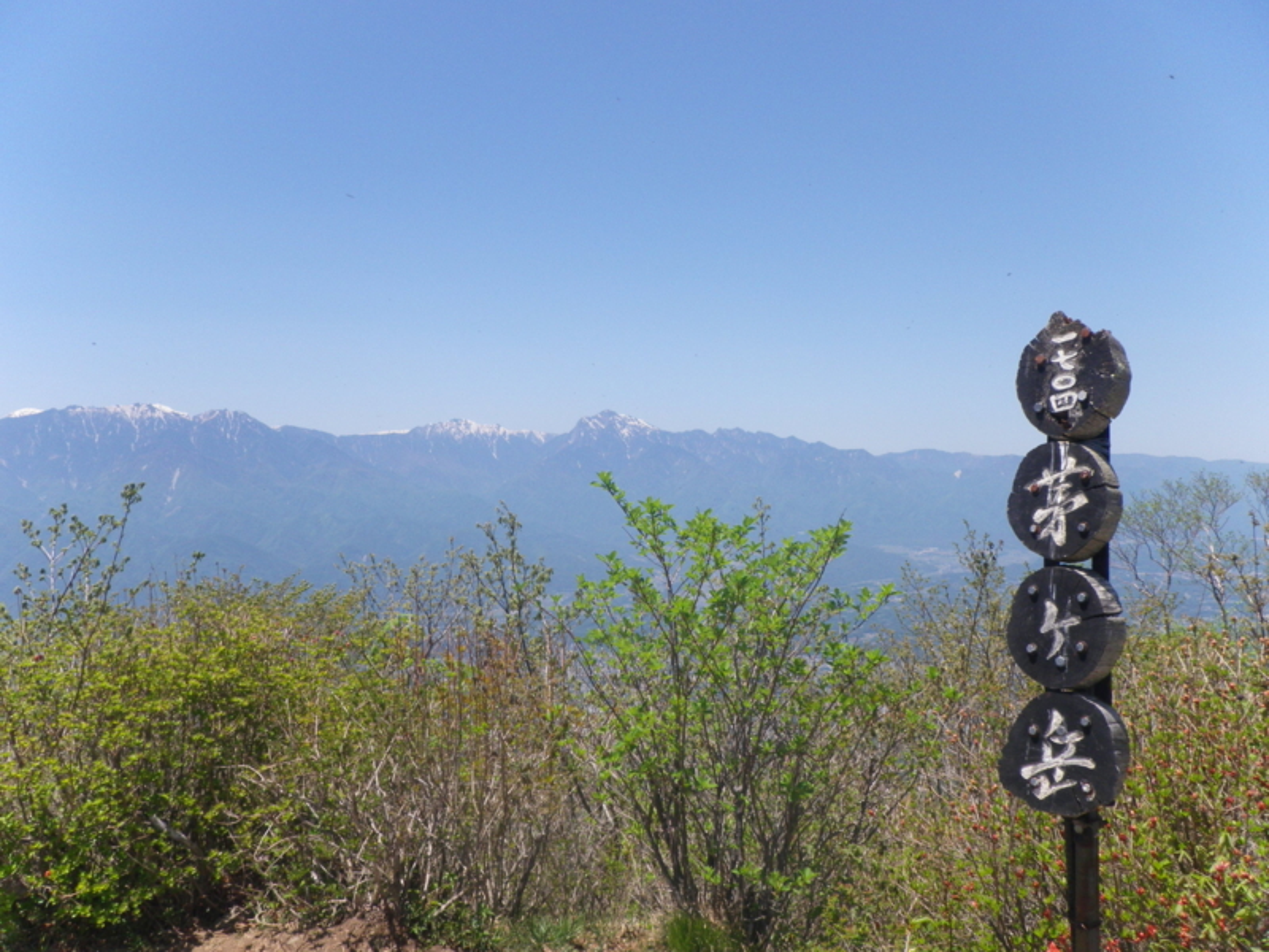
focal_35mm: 35
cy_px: 476
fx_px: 1283
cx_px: 634
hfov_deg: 52.6
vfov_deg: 40.7
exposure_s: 1/200
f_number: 6.3
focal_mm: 6.2
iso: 64
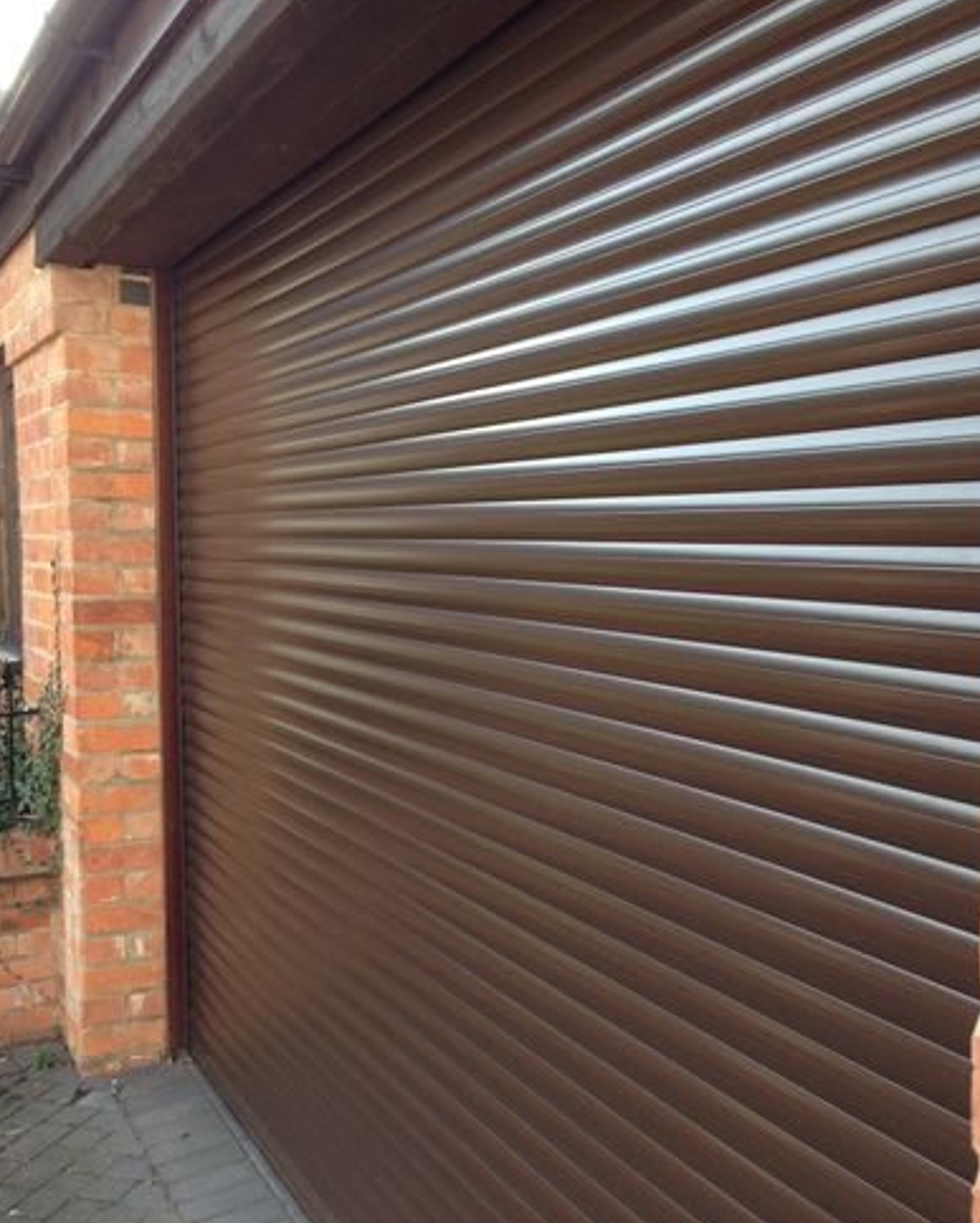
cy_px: 641
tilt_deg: -4.5
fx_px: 1449
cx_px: 479
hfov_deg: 37.4
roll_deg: -0.4
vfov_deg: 45.8
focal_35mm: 40
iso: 50
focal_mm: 4.12
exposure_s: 1/120
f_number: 2.4
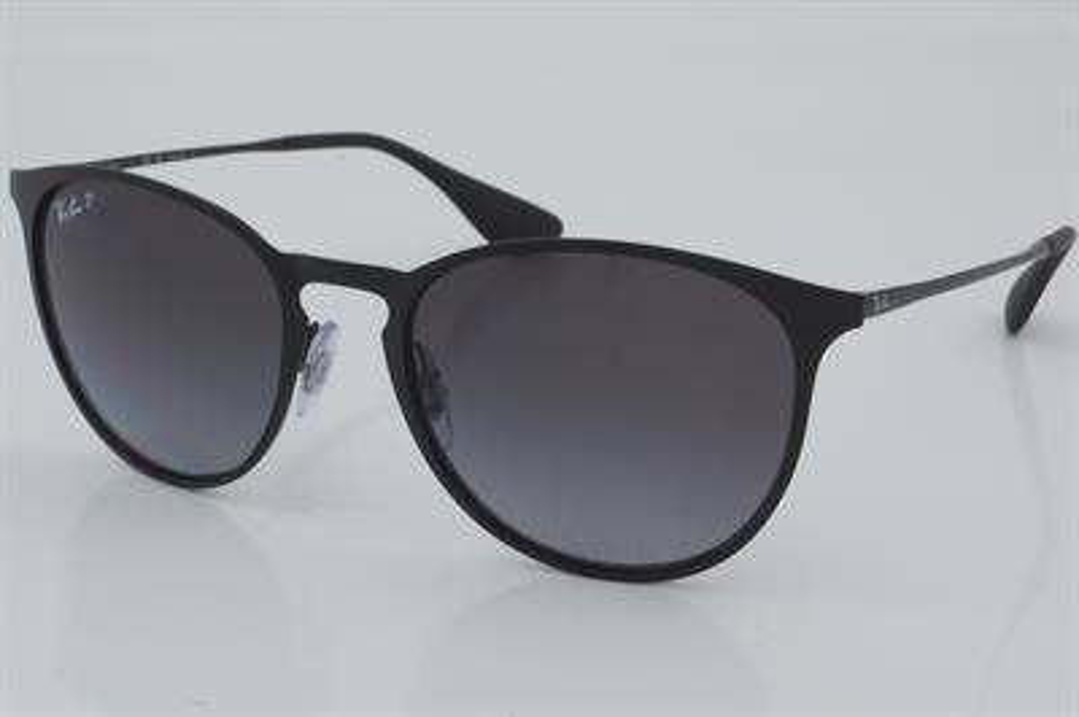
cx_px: 540
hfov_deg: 24.6
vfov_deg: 16.5
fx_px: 2471
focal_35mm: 82
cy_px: 358
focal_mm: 55
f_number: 32
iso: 100
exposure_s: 1/4
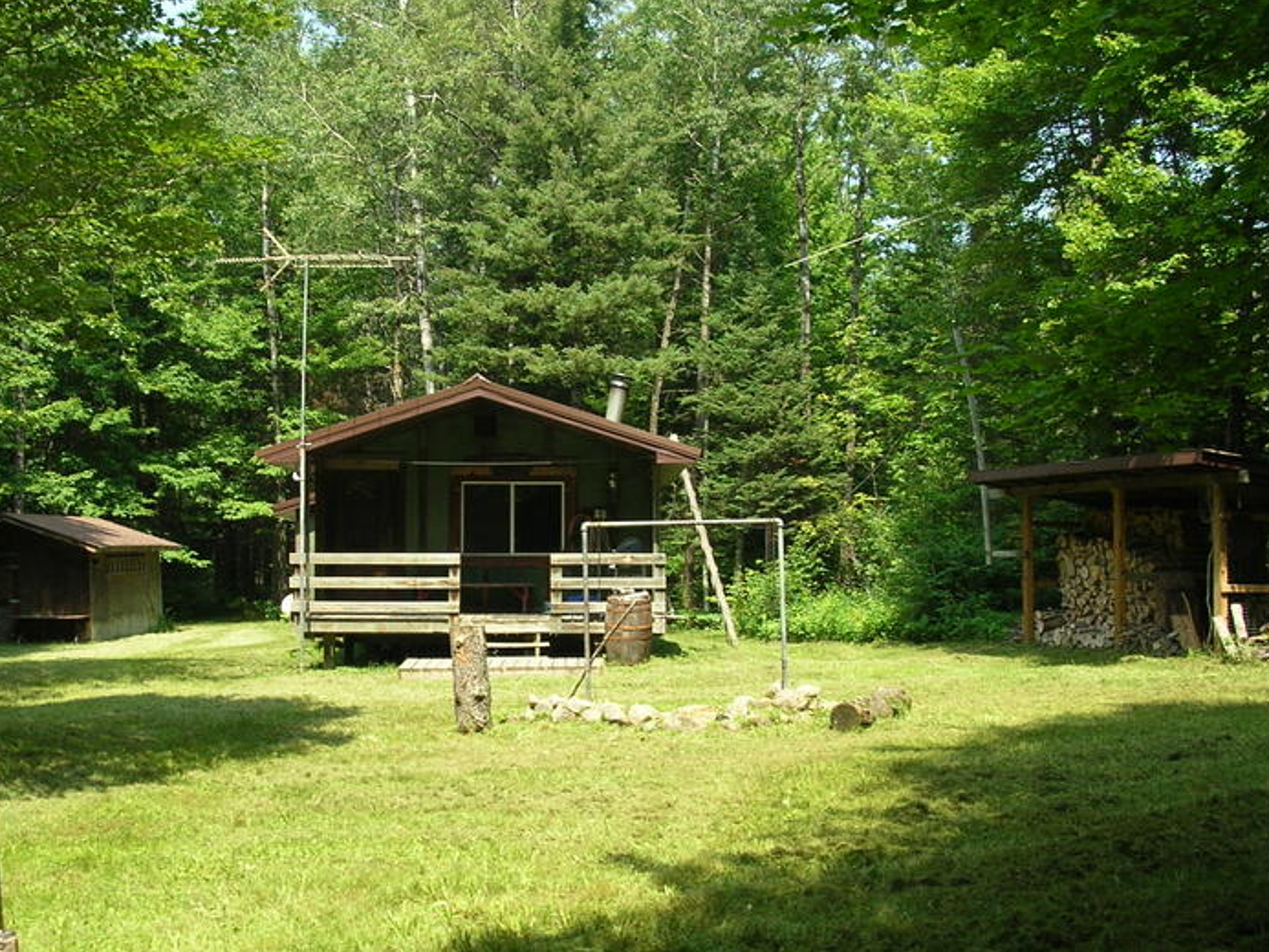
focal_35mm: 48
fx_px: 1760
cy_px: 576
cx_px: 522
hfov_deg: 39.5
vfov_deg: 30.2
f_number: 3.8
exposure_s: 1/166
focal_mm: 6.2
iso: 50
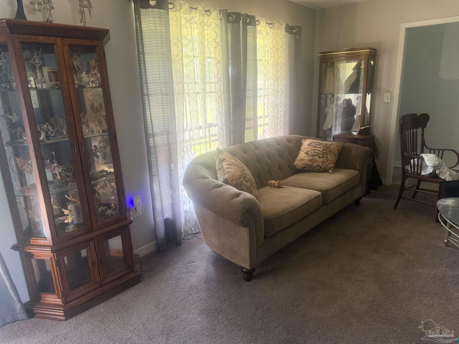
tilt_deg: -16.1
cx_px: 230
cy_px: 172
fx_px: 318
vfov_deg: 56.8
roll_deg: +2.2
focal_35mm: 24
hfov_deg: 71.6
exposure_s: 1/60
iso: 250
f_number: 1.78
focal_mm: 6.76
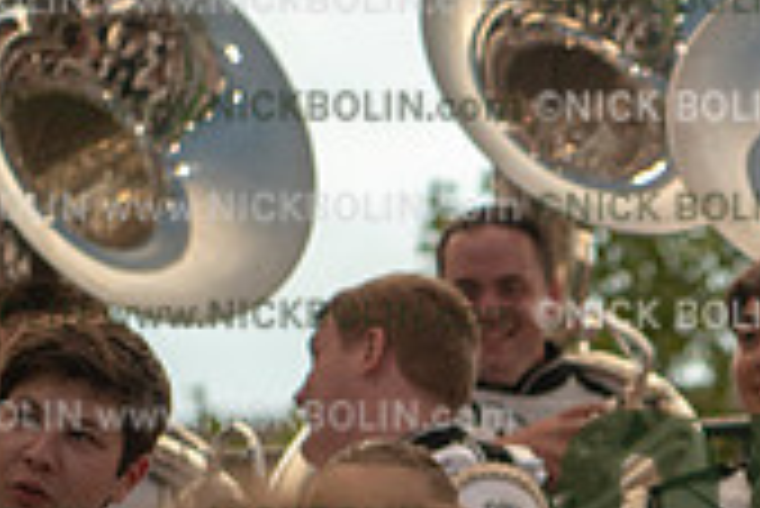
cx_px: 877
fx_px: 5071
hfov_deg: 8.5
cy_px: 627
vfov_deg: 5.7
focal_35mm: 240
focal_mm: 70
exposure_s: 1/400
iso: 800
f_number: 3.2
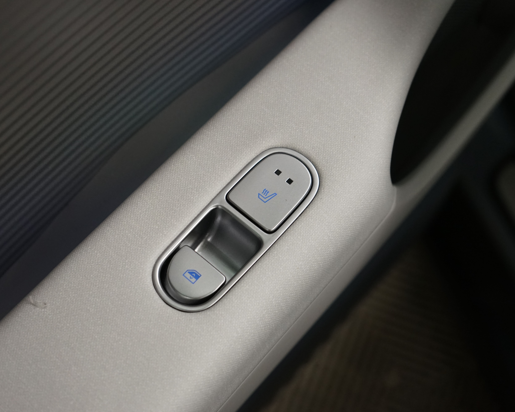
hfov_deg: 34.1
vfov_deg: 27.6
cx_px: 241
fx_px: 838
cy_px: 205
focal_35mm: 55
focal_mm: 48
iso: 1600
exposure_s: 1/60
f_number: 4.5
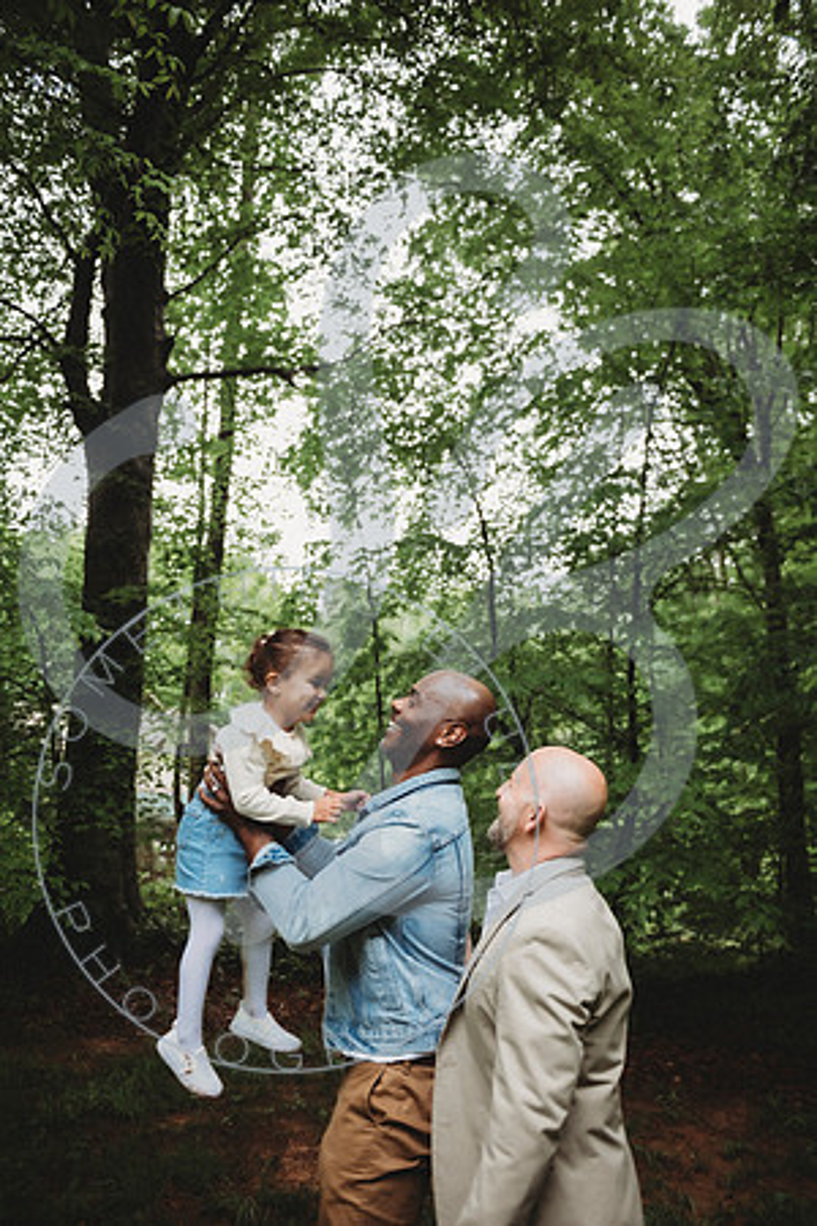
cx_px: 408
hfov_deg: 45.0
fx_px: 987
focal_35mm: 29
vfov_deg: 63.7
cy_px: 613
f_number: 2.8
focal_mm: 29
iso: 100
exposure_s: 1/250
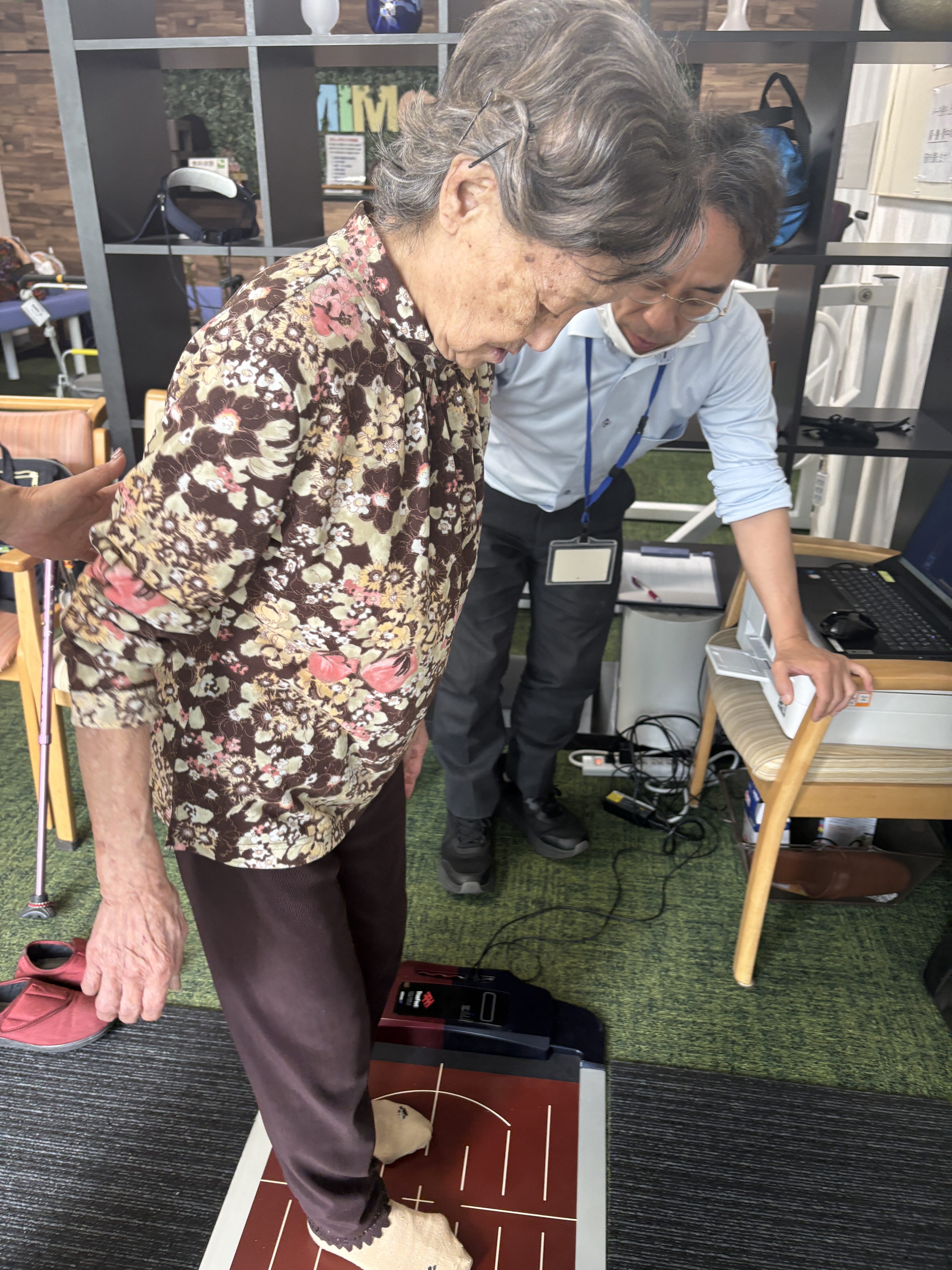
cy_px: 635
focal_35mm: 26
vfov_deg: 67.3
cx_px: 476
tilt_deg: -25.6
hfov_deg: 53.1
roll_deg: -1.5
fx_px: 953
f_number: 1.6
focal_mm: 5.96
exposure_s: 1/50
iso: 100
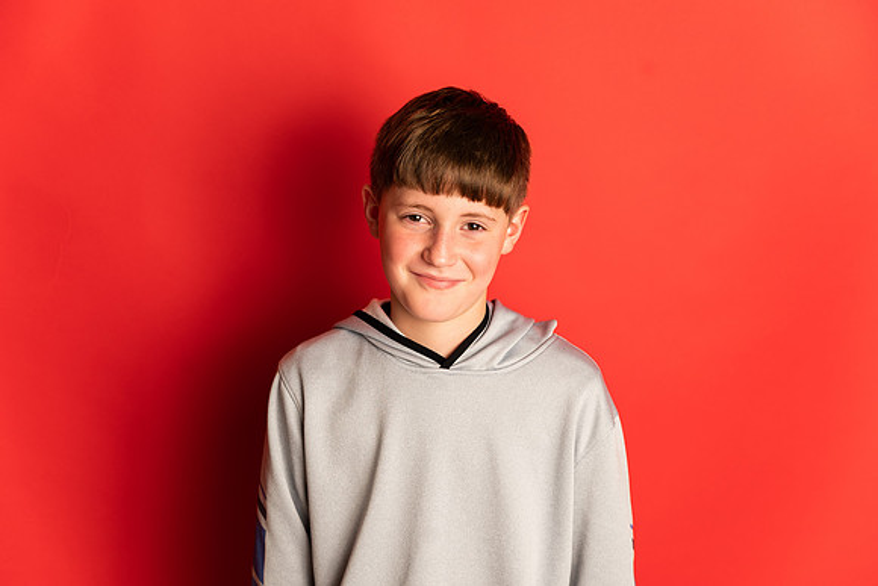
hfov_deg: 38.2
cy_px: 293
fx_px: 1268
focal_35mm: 52
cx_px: 439
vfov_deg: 26.0
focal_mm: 52
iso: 100
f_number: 4
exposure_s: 1/160
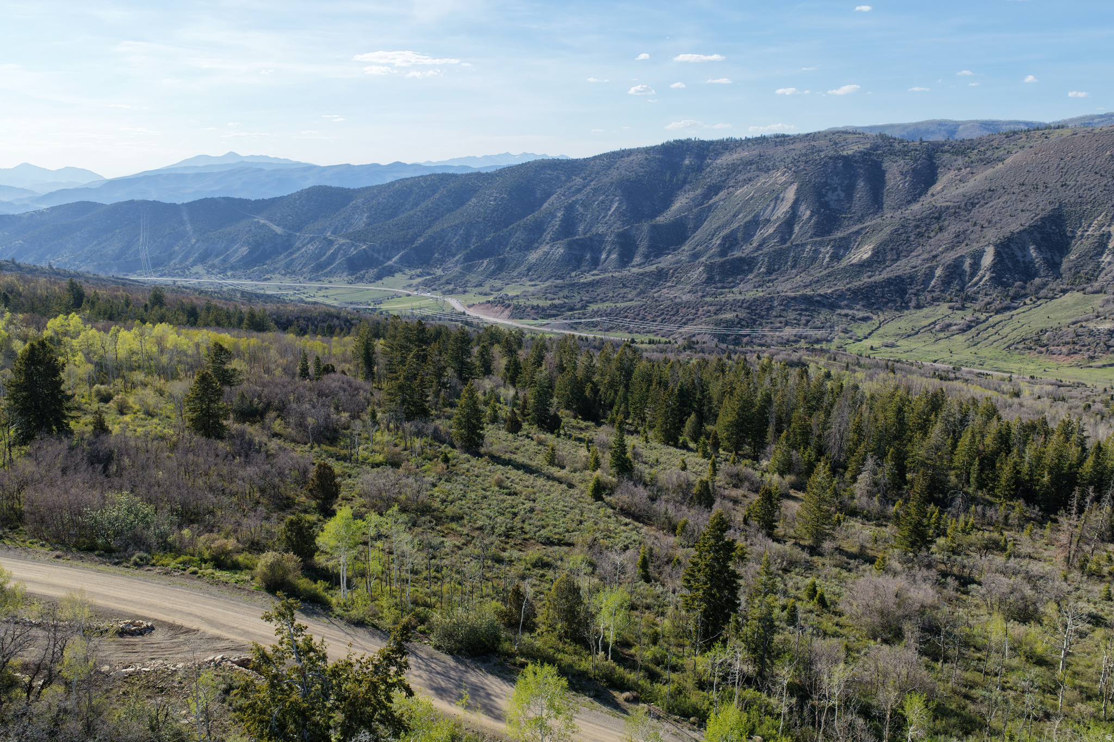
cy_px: 371
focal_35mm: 28
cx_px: 557
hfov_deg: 65.5
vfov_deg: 46.4
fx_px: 866
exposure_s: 1/640
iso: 100
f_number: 2.8
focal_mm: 14.45
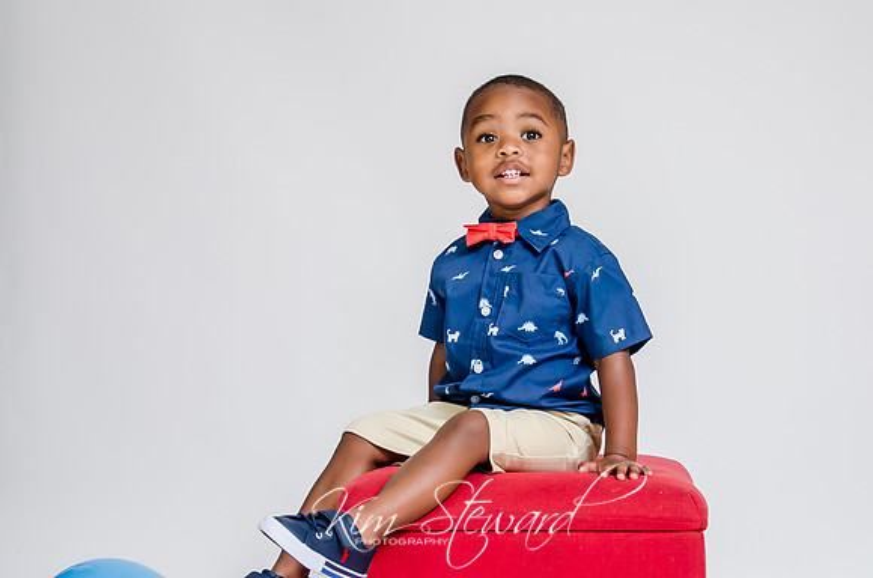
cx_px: 518
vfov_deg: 15.9
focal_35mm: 85
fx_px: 2066
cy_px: 370
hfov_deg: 23.8
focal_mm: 38
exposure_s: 1/160
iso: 100
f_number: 4.5
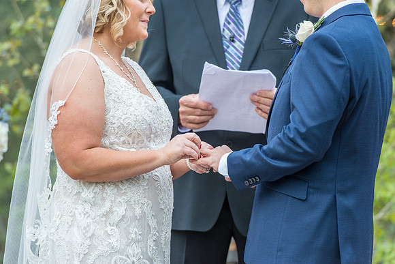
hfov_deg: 10.3
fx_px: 2195
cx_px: 198
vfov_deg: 6.9
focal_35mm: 200
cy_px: 132
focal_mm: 200
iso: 400
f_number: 5
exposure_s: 1/200
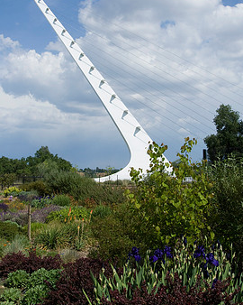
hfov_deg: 33.4
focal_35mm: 45
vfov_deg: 40.8
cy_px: 110
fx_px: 405
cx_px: 120
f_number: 10
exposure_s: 1/400
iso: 200
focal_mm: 24
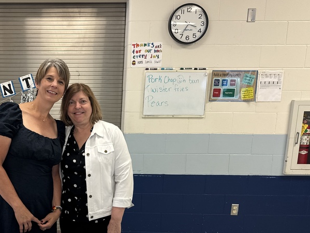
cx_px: 63
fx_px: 367
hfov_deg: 43.6
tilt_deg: -11.7
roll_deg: +0.0
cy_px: 165
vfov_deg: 34.7
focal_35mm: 41
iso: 160
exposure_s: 1/60
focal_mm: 6.76
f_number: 1.78
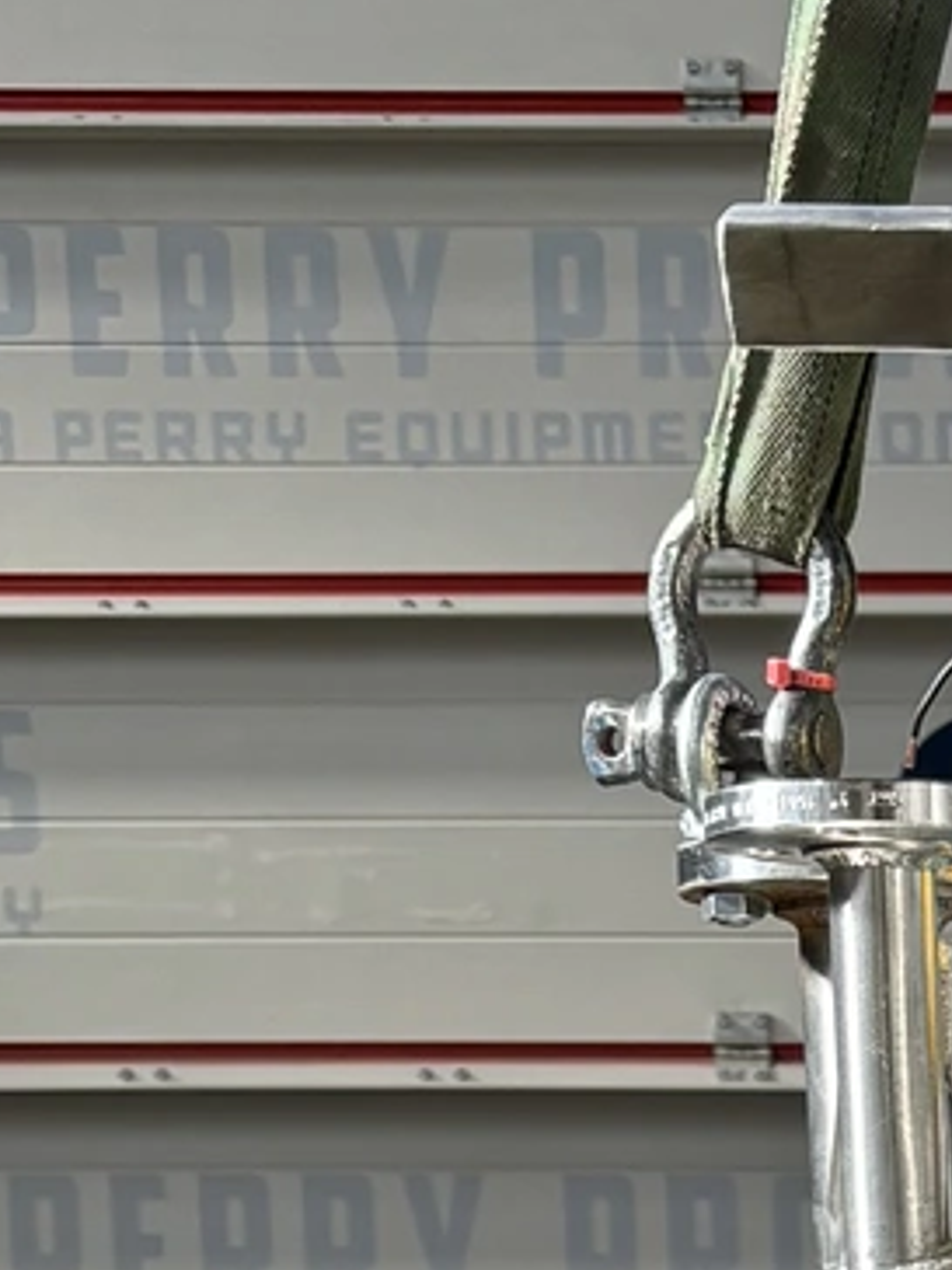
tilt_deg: -9.7
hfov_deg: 9.8
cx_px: 1751
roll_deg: -0.4
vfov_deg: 12.7
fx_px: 5244
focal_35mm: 143
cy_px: 2226
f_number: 1.6
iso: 50
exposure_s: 1/396
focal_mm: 5.96
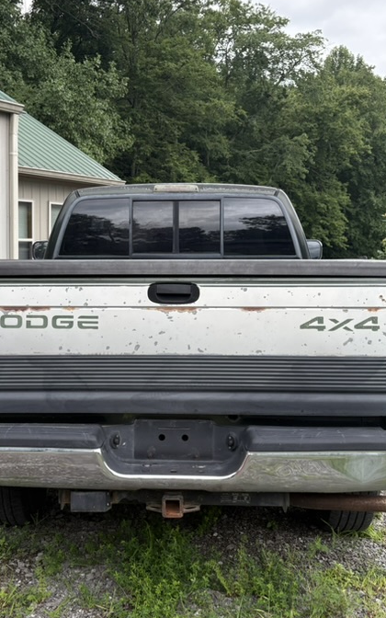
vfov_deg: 47.2
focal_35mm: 42
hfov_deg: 30.4
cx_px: 147
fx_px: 707
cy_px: 299
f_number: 1.6
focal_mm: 5.96
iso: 64
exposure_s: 1/840
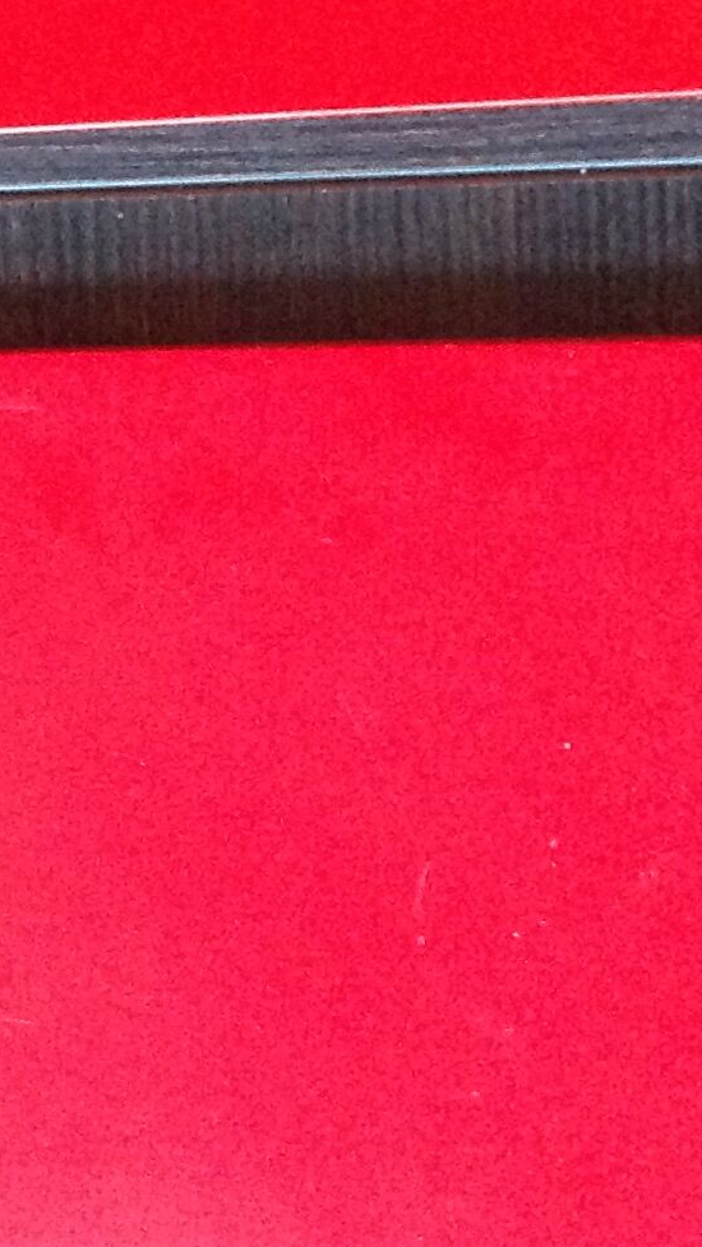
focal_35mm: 101
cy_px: 273
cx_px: -434
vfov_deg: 20.9
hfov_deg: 11.4
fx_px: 3340
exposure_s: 1/15
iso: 640
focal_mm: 4.28
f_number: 2.4
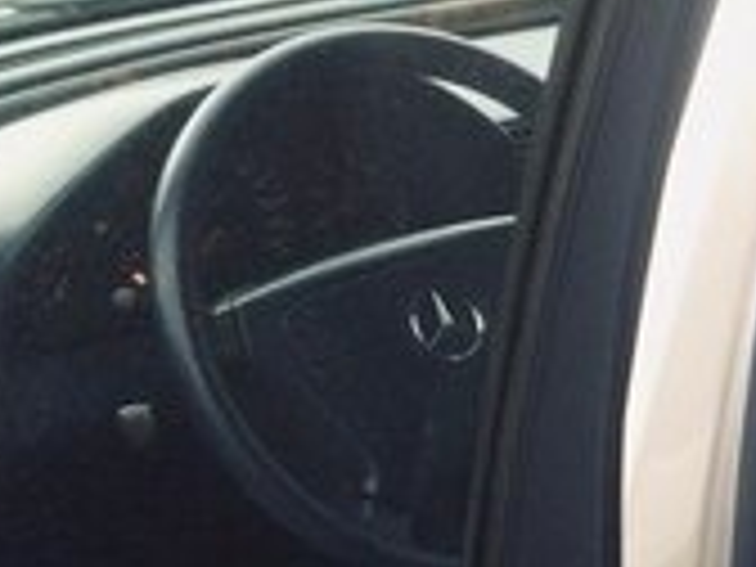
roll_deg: -2.2
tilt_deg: -28.4
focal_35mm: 114
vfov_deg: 12.7
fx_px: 2490
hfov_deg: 15.4
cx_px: 1269
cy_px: 677
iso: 32
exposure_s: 1/155
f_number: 2.2
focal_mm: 4.15
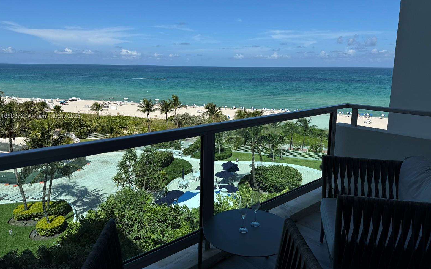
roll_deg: -0.9
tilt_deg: -9.4
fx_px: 305
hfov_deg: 70.4
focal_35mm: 26
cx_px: 213
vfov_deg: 47.5
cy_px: 117
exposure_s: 1/6410
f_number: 1.78
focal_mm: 6.76
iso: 80
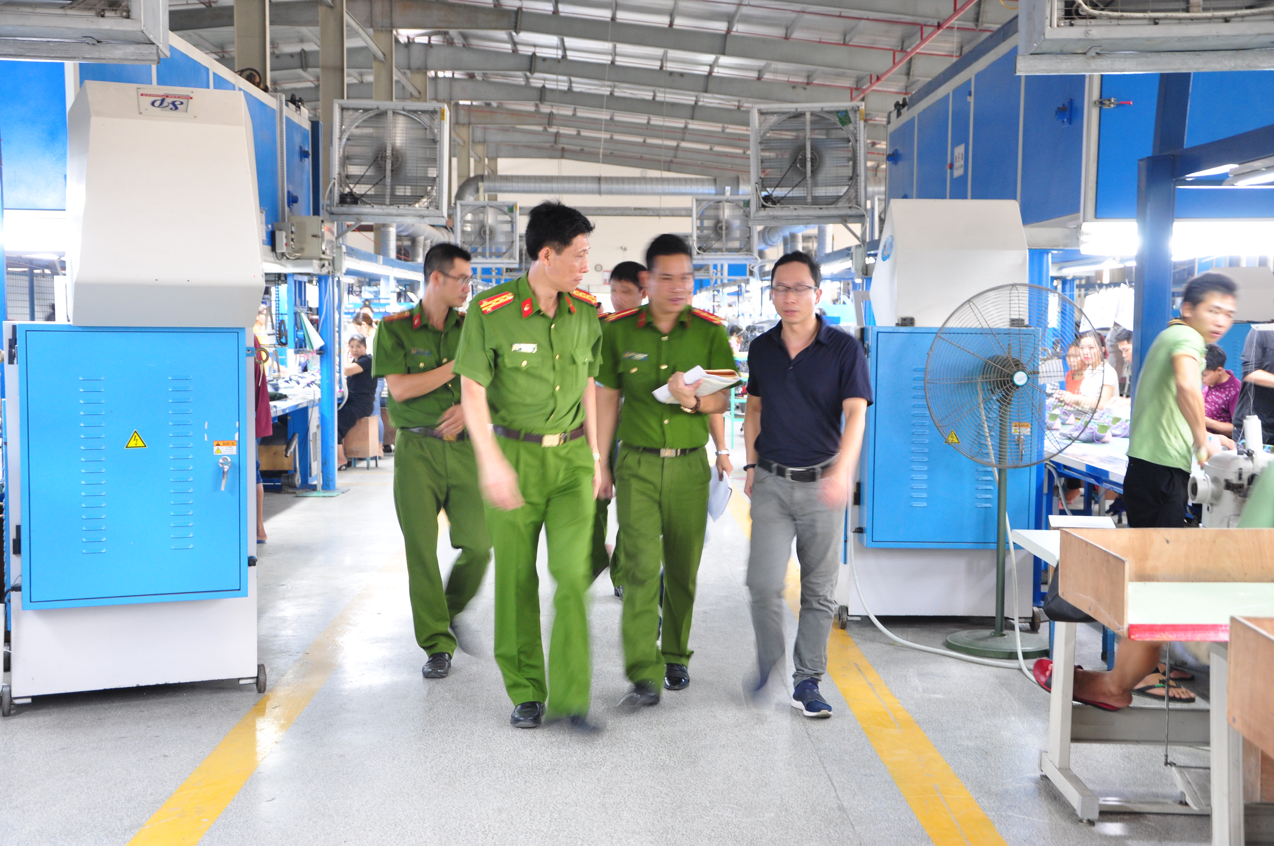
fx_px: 1697
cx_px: 637
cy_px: 423
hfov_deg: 41.2
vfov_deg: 28.0
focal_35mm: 48
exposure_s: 1/8
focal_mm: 32
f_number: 4.2
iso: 500
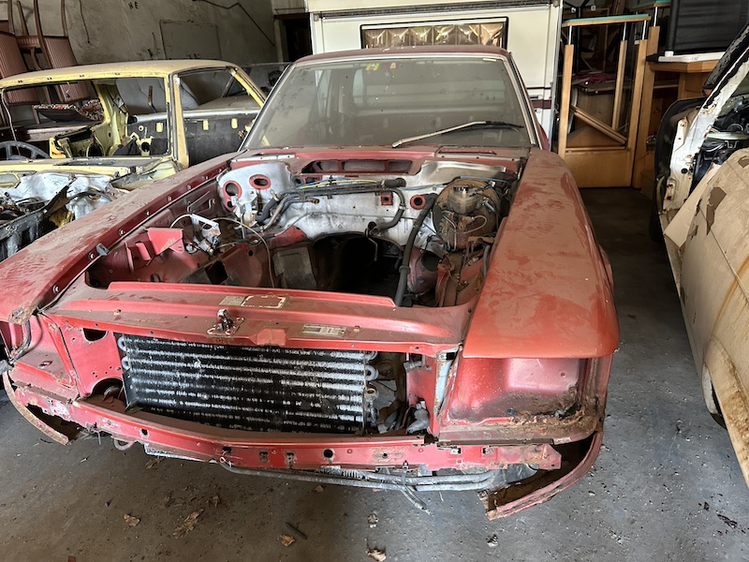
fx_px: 519
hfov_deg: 71.6
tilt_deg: -22.6
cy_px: 281
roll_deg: +4.3
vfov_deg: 56.8
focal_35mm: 24
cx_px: 374
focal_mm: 6.86
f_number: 1.78
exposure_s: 1/60
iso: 500
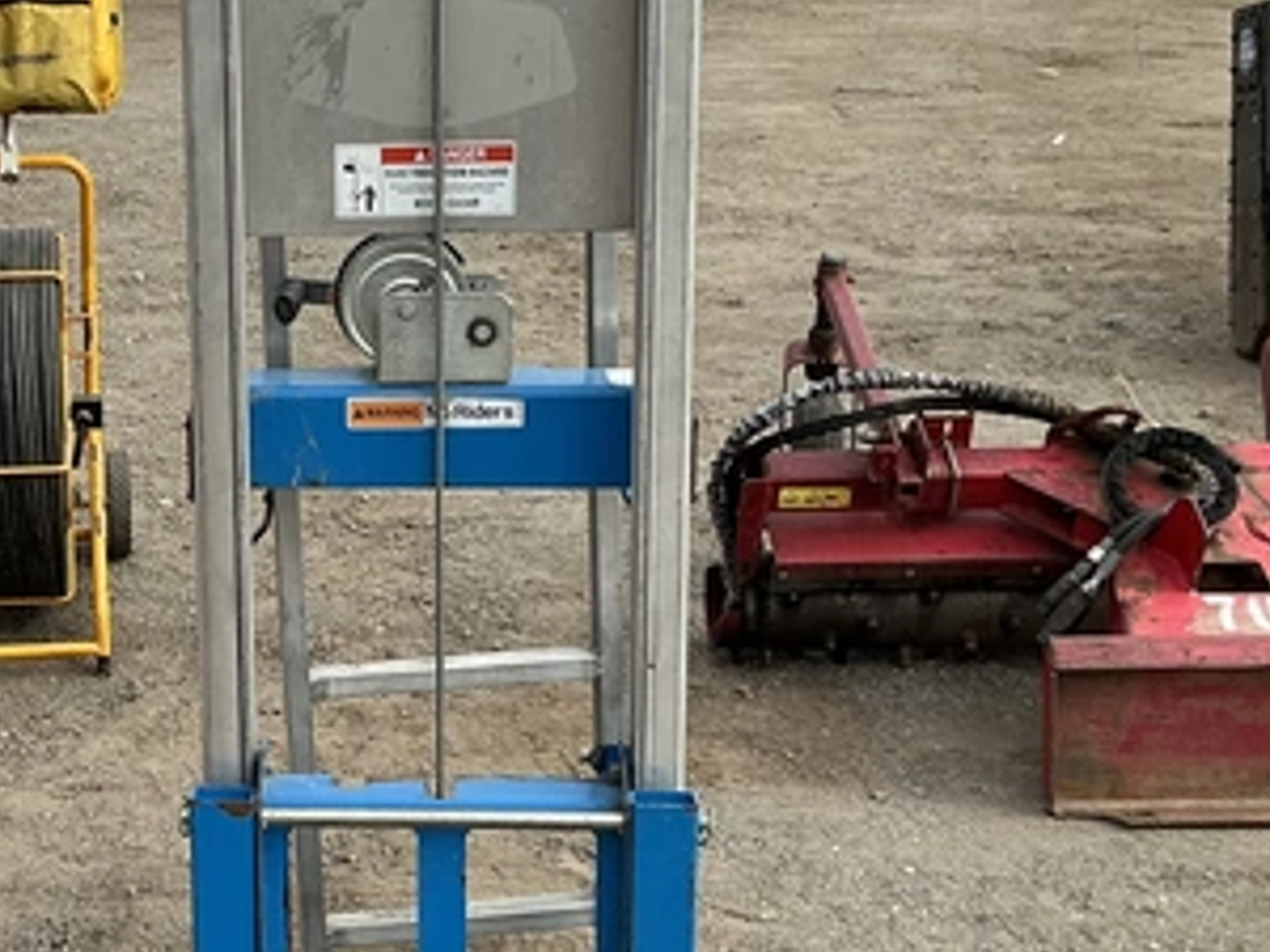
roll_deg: +0.8
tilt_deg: -16.0
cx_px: 182
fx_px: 2568
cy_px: 484
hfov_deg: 27.0
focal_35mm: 70
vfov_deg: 21.0
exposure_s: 1/1035
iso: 25
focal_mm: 3
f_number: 1.8
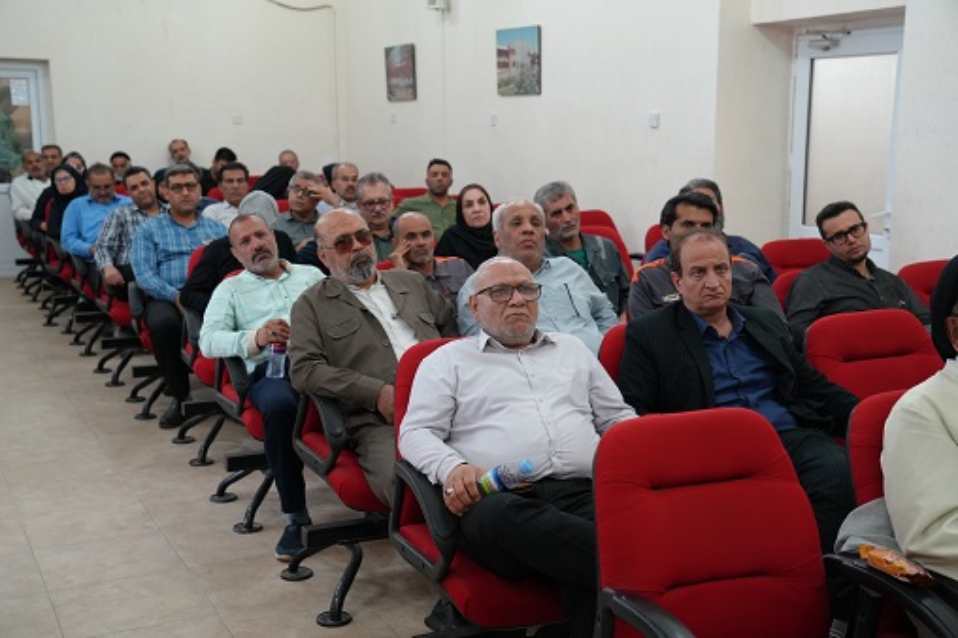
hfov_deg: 41.1
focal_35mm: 48
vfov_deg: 28.0
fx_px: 1276
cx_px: 479
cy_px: 319
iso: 2000
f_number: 4
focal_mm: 48
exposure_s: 1/160
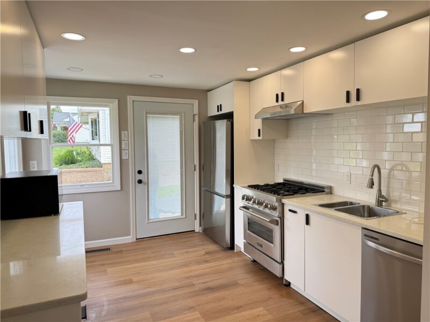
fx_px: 298
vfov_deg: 56.8
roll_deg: +0.7
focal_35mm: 24
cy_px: 161
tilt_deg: -2.5
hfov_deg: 71.6
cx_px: 215
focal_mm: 6.76
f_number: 1.78
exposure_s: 1/245
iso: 100
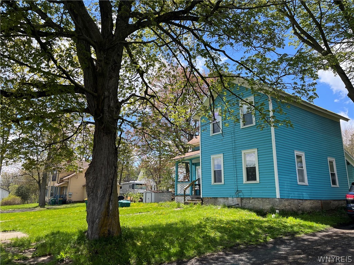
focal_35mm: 26
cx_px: 177
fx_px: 266
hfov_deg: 67.3
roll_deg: -0.2
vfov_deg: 53.1
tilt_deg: +13.2
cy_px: 132
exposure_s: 1/1776
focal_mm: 5.1
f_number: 1.6
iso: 50
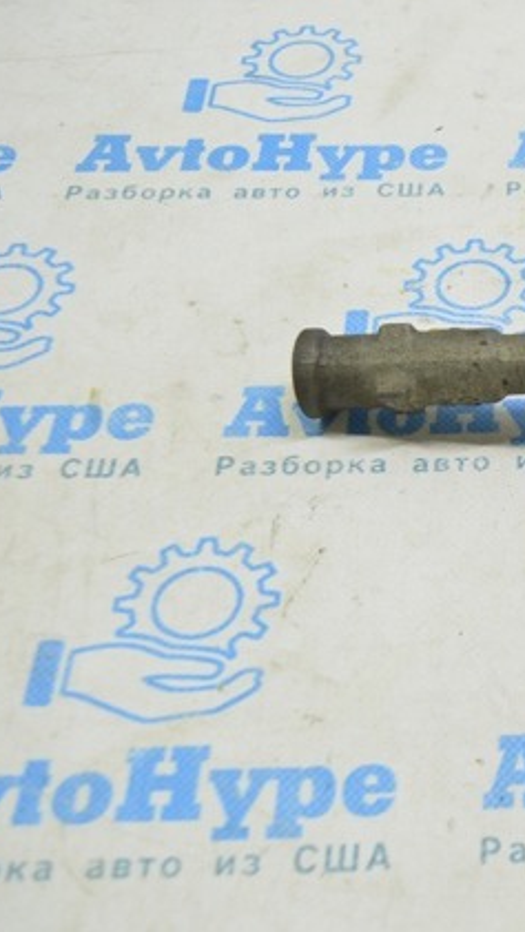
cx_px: 678
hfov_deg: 18.2
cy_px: 468
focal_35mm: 62
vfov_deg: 33.8
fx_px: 1533
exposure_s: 1/20
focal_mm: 26
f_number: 5.6
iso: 400
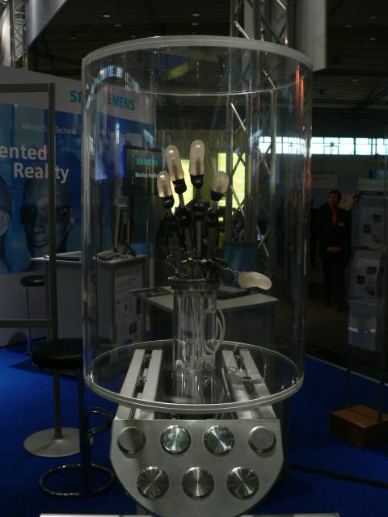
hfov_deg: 39.7
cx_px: 194
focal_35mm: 36
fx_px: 538
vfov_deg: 51.4
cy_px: 258
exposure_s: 1/200
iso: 200
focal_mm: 6
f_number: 2.8
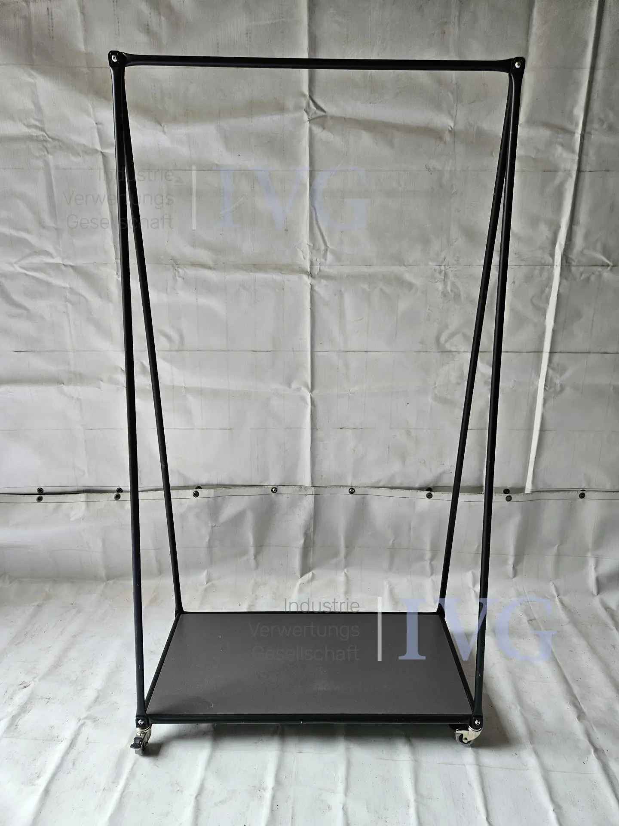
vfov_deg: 73.9
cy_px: 413
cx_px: 310
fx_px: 548
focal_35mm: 23
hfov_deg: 58.9
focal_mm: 5.4
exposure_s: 1/100
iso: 80
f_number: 1.8
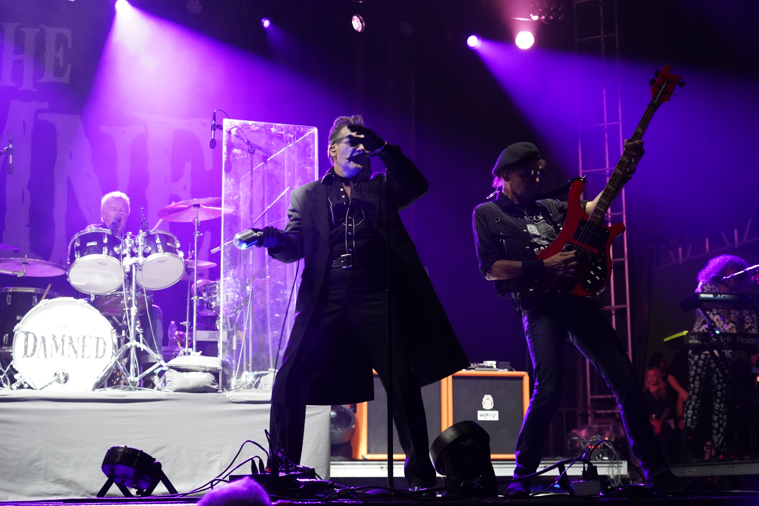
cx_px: 380
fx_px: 1328
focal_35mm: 63
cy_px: 253
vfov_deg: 21.6
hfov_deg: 31.9
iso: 8000
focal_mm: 63
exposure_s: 1/160
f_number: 4
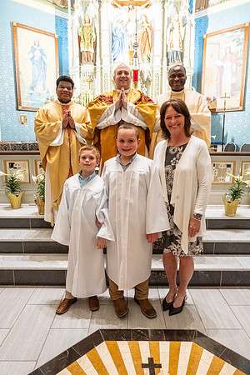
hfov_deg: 50.4
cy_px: 188
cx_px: 125
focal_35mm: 26
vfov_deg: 70.4
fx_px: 266
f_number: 8
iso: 5000
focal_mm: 25.5
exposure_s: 1/60
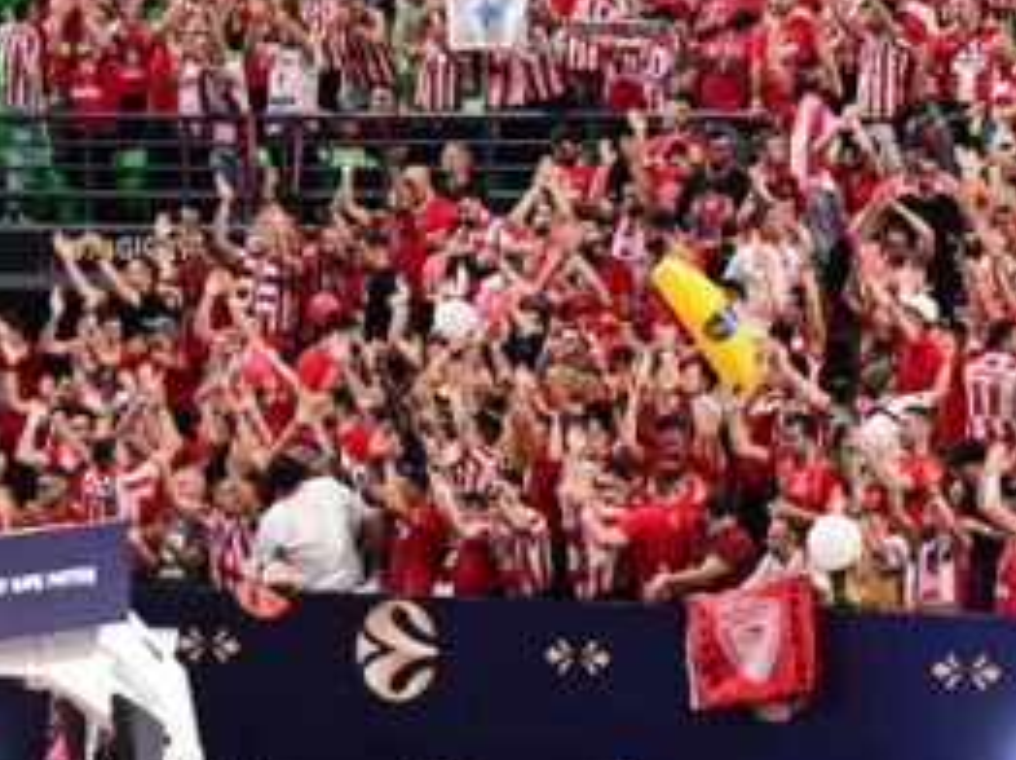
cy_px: 64
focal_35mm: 312
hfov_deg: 6.3
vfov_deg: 4.8
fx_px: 9149
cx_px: 1605
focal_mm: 83
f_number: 3.2
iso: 1250
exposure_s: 1/160
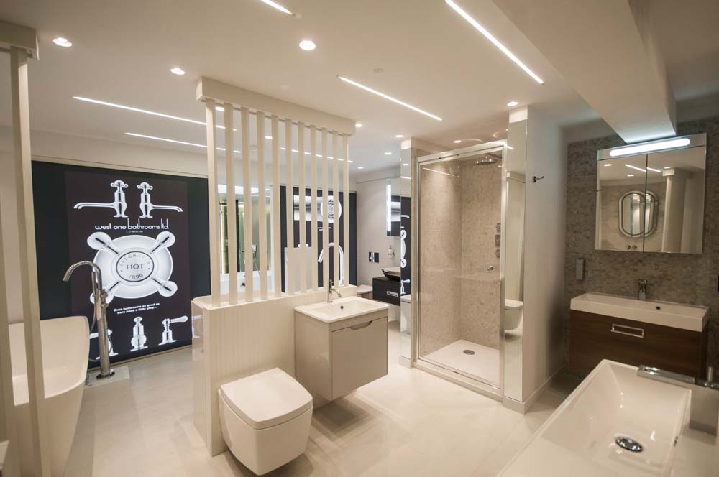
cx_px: 360
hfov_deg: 100.5
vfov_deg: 77.2
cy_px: 238
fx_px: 299
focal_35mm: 15
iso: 200
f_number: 4
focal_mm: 10
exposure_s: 1/25
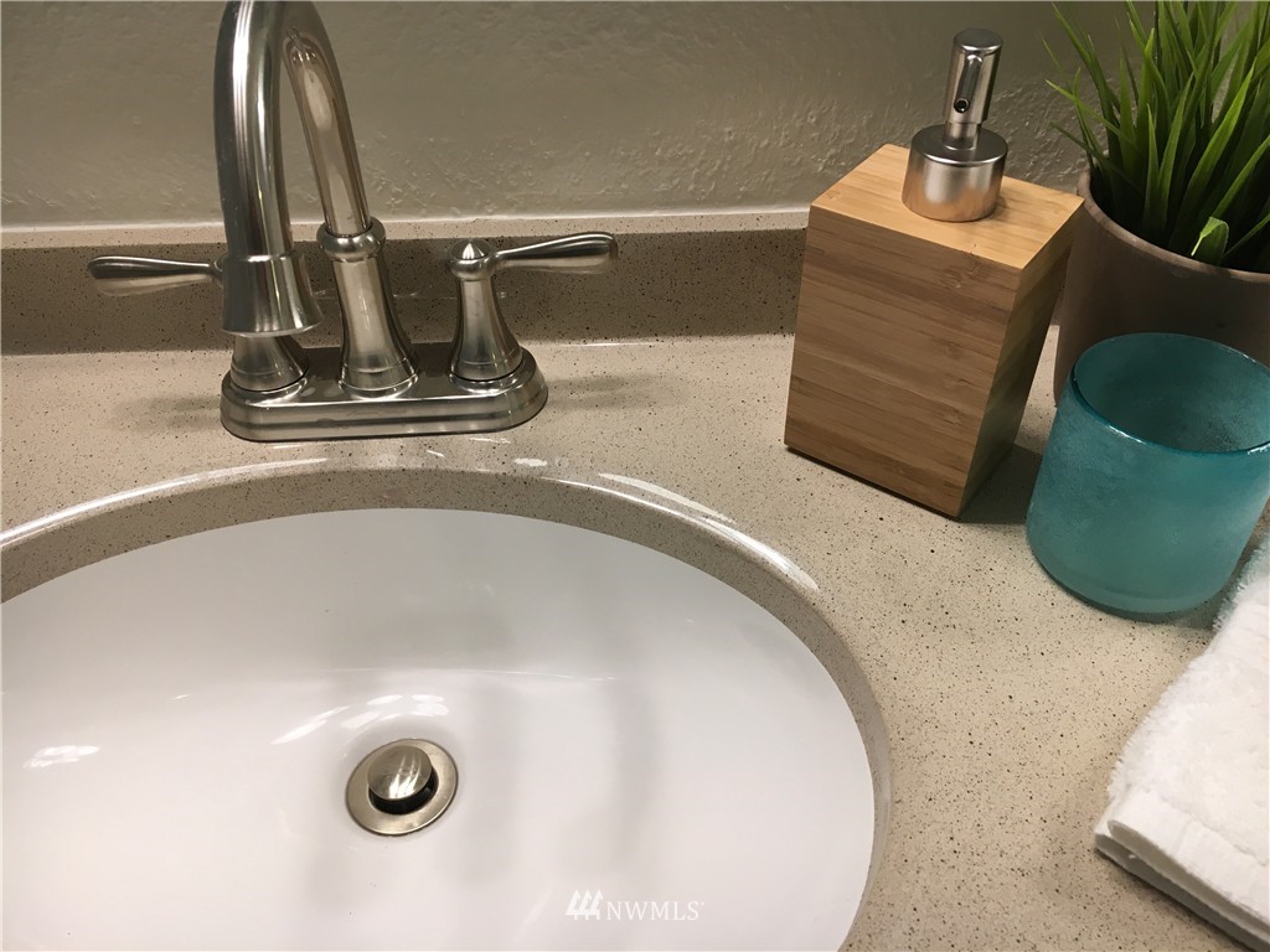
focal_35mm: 29
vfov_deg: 48.2
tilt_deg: -42.0
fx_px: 1064
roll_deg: +0.0
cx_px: 635
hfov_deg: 61.7
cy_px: 476
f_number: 2.2
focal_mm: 4.15
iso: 25
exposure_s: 1/40
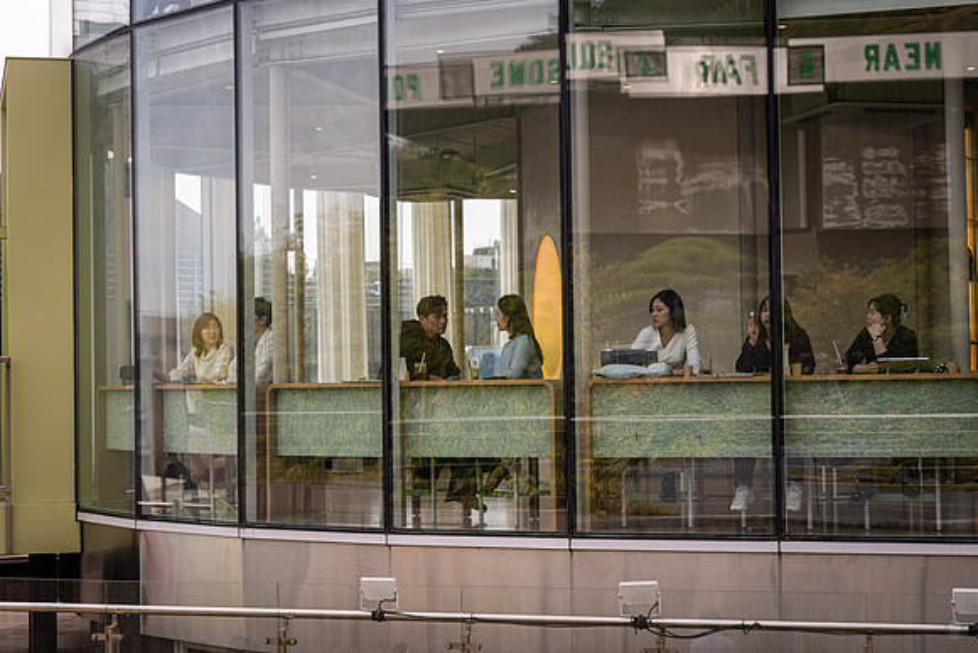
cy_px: 326
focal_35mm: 70
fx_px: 1902
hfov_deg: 28.8
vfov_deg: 19.5
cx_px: 489
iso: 64
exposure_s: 1/250
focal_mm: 70
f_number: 4
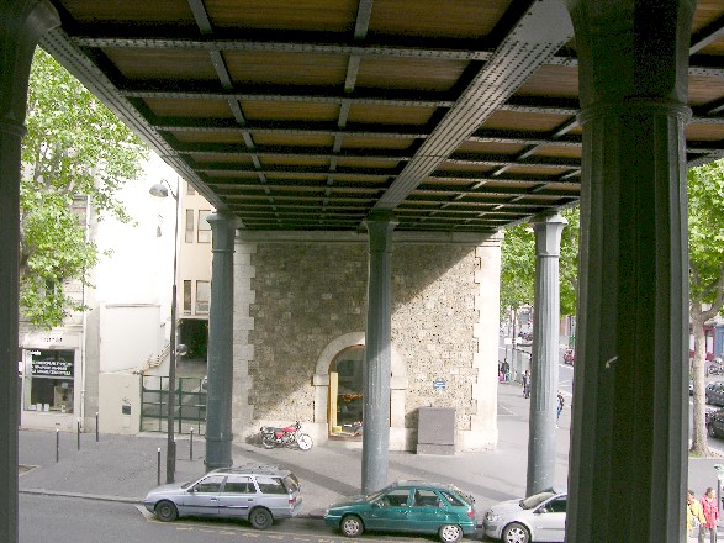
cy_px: 272
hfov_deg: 52.6
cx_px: 362
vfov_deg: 40.7
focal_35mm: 35
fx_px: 732
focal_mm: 8.9
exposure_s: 1/46.3
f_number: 5
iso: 50
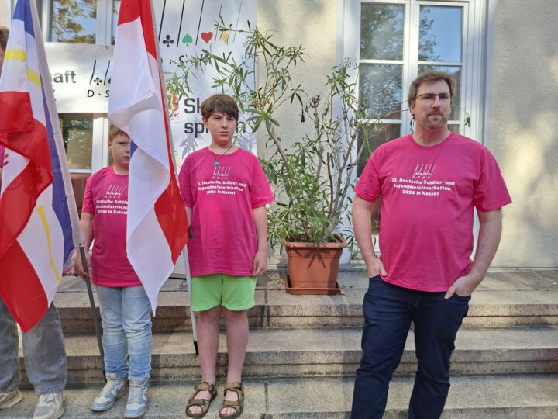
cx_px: 279
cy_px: 210
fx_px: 371
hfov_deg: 73.9
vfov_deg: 58.9
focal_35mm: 23
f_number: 1.8
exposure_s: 1/632
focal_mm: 5.54
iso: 50
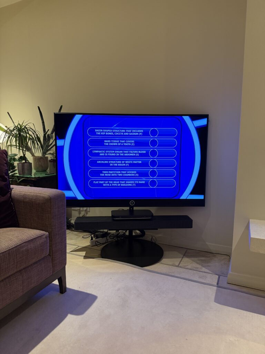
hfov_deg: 56.8
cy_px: 177
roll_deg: -0.8
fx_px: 245
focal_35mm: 24
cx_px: 132
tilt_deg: -7.8
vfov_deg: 71.6
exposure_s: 1/50
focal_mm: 6.76
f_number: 1.78
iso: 250
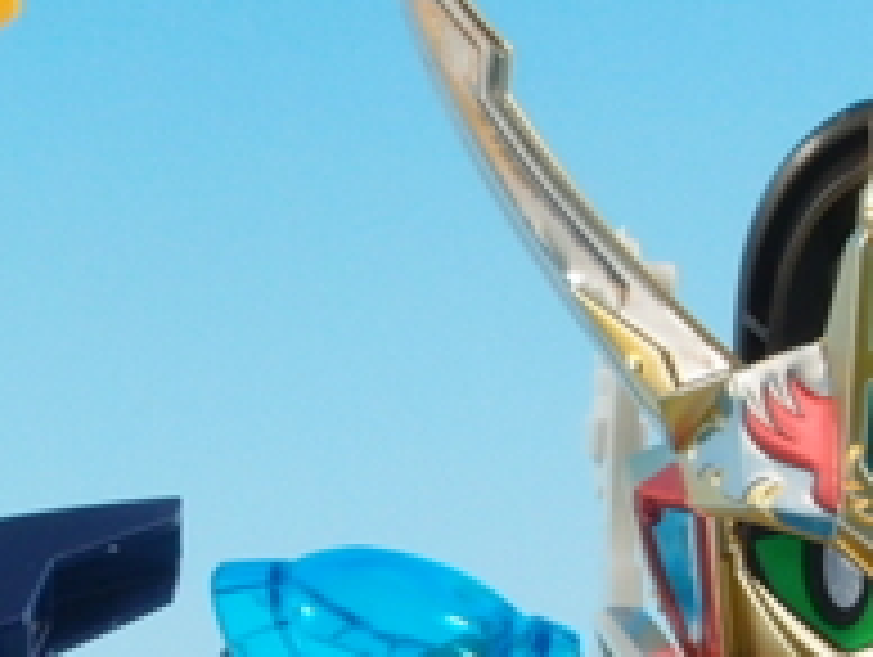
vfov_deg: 10.5
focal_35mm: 140
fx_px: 3535
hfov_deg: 14.0
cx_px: 126
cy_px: 662
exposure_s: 1/3
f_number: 8
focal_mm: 7.41
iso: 100
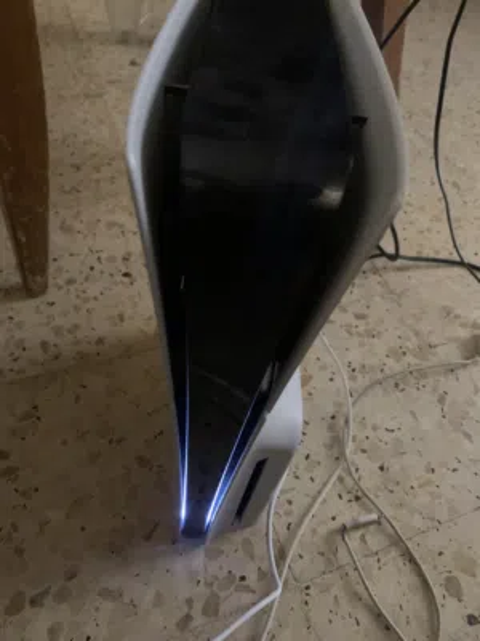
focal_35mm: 26
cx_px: 240
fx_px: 481
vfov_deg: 67.3
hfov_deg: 53.1
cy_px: 320
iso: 800
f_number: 1.8
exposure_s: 1/19
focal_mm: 4.25
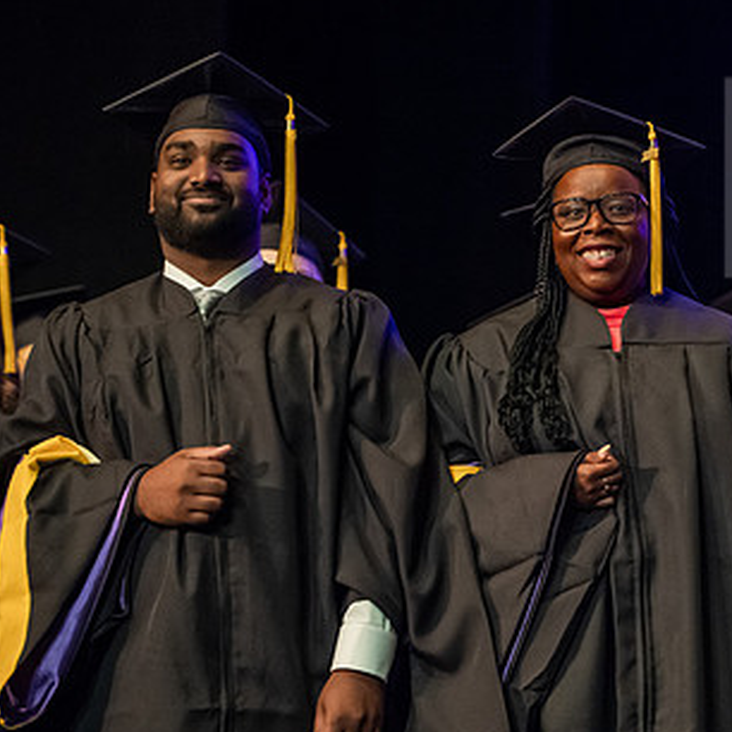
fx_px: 3541
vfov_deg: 11.8
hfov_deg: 11.7
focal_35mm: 148
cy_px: 367
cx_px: 653
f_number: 3.2
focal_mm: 92
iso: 5000
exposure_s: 1/200
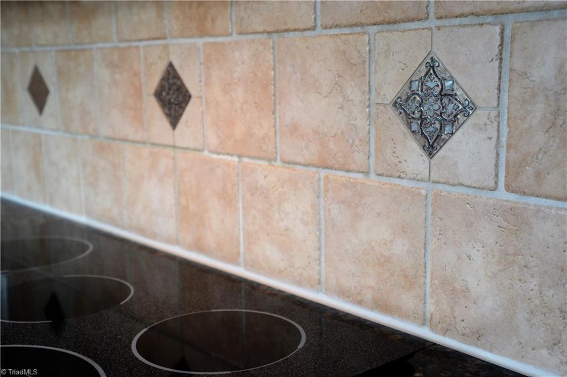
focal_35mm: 45
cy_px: 188
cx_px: 284
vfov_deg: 29.8
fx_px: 708
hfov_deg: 43.6
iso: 400
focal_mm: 30
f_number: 4
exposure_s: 1/40
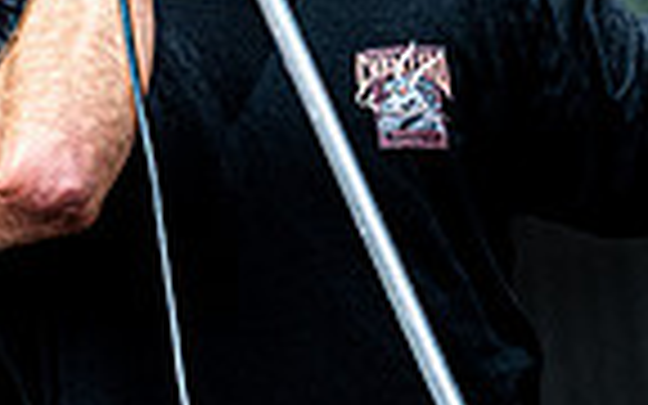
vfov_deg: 3.9
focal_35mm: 339
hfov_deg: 6.2
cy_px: 272
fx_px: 5987
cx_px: 271
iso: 1250
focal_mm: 70
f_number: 4
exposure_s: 1/640
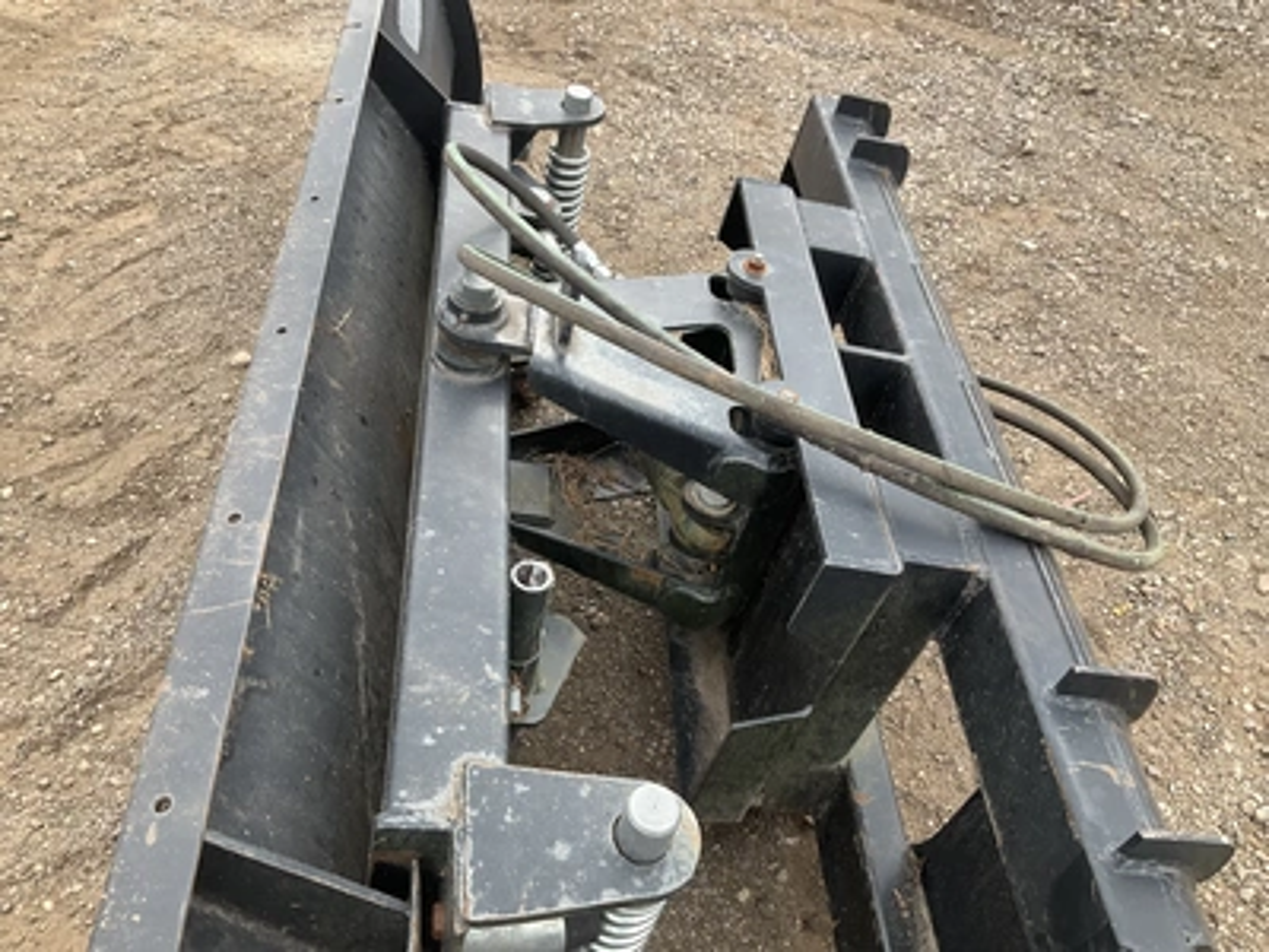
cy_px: 476
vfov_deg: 48.2
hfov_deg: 61.7
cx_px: 634
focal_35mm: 29
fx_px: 1063
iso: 25
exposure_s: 1/335
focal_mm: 3
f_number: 1.8
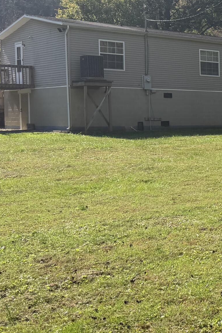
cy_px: 145
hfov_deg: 16.9
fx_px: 601
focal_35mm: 65
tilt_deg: -3.3
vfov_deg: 30.9
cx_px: 412
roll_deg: +0.2
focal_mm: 6.76
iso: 100
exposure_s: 1/3584
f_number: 1.78
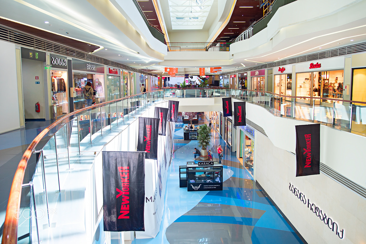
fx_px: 315
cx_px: 183
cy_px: 122
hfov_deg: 60.3
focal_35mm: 31
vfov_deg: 42.3
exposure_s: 1/60
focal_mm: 31
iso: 320
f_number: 5.6
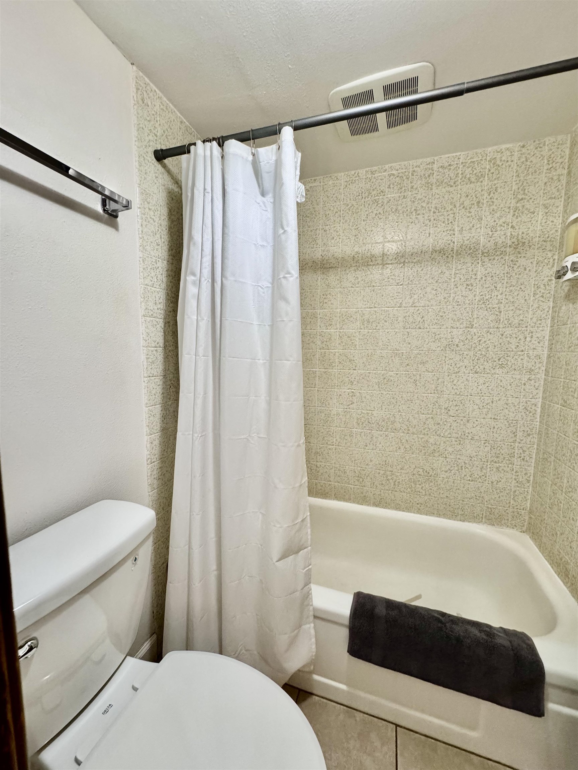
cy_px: 385
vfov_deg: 102.1
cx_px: 289
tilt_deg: -7.1
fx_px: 312
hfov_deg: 85.7
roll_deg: -0.3
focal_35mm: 14
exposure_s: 1/60
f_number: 2.2
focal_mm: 2.22
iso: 320
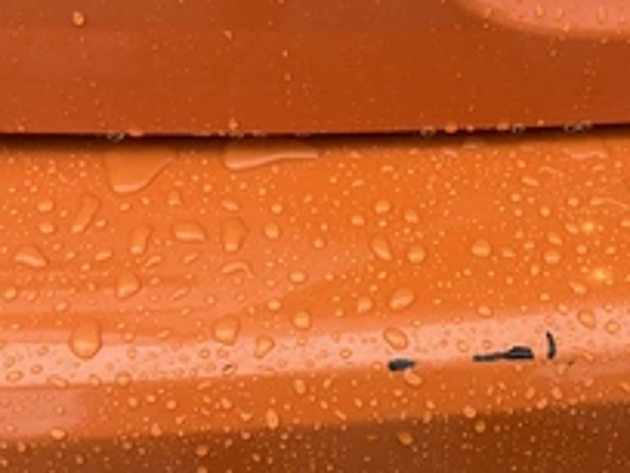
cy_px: 201
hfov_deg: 33.5
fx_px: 1037
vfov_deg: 25.6
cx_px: 414
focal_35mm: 57
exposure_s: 1/122
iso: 20
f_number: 1.8
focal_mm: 3
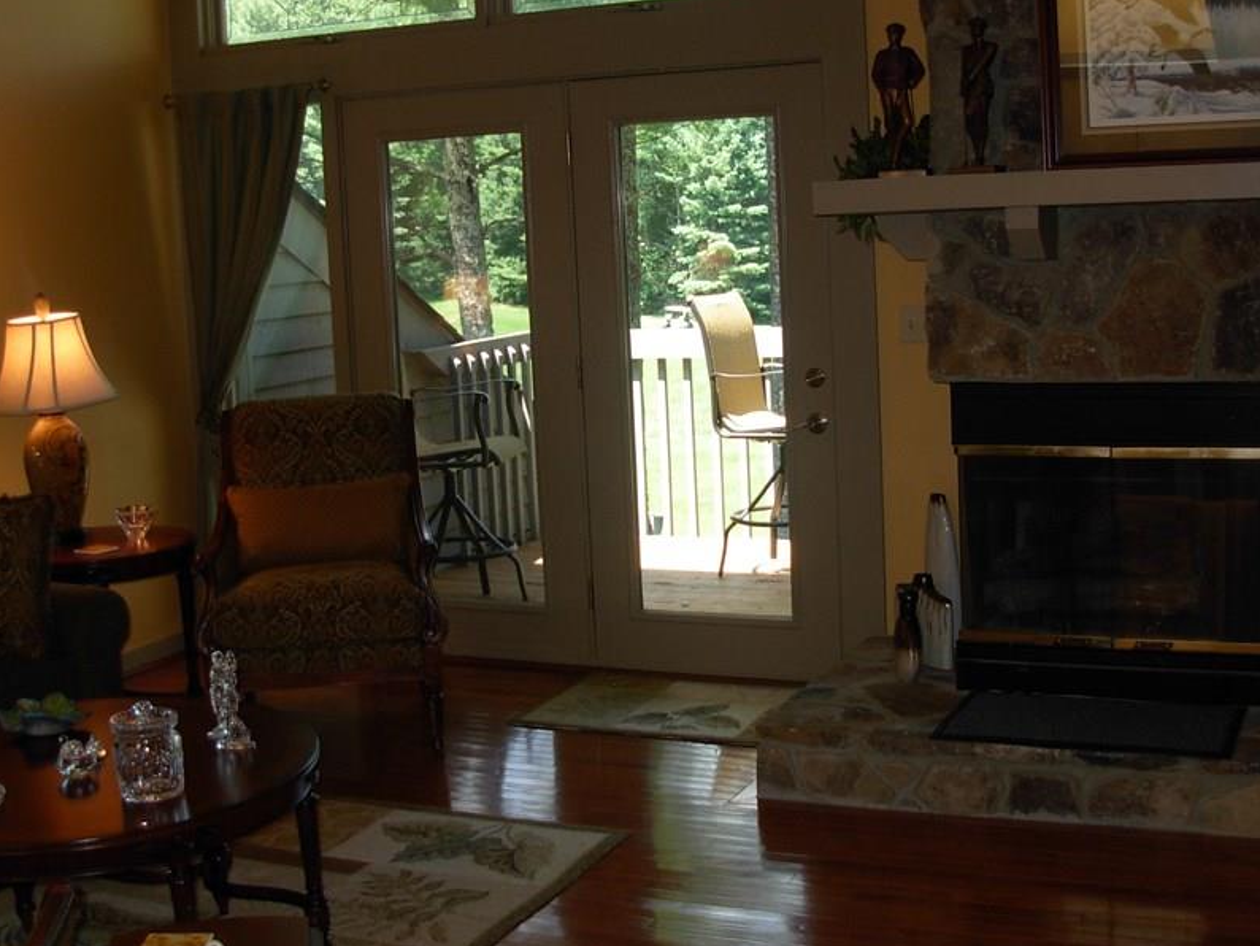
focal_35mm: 49
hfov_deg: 38.9
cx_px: 654
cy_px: 394
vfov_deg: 29.6
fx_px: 1784
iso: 79
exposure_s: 1/80.6
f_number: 2.9
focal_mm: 6.3
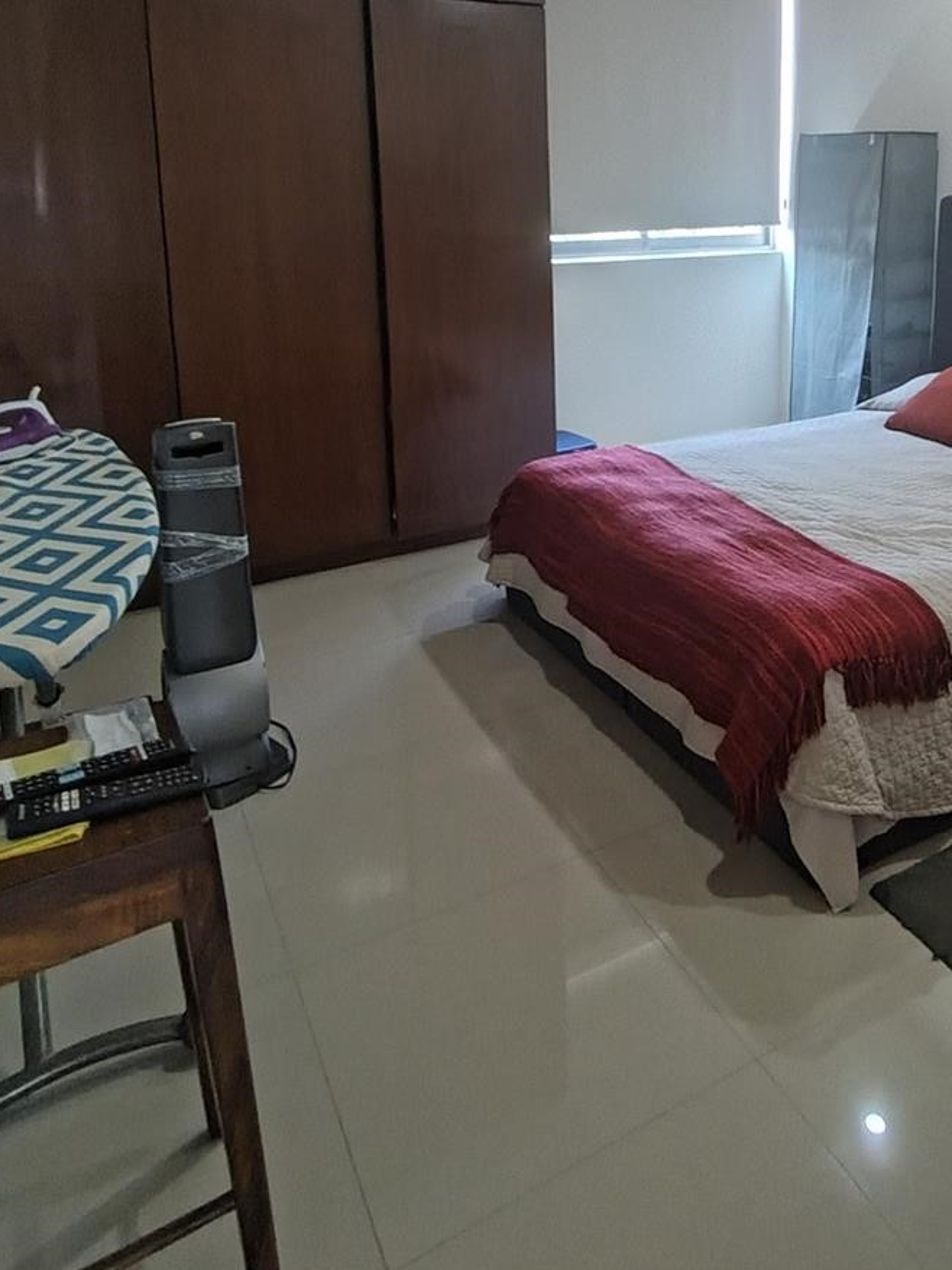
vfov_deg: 60.4
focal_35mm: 28
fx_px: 1027
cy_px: 336
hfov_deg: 48.1
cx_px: 697
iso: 825
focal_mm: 1.66
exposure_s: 1/20
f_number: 2.2
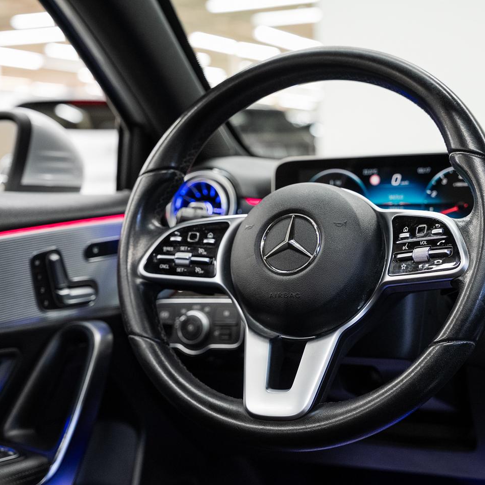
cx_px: 323
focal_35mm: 60
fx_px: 951
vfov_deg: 28.6
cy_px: 243
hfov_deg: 28.4
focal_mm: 46.9
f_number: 4
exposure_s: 1/50
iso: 1000
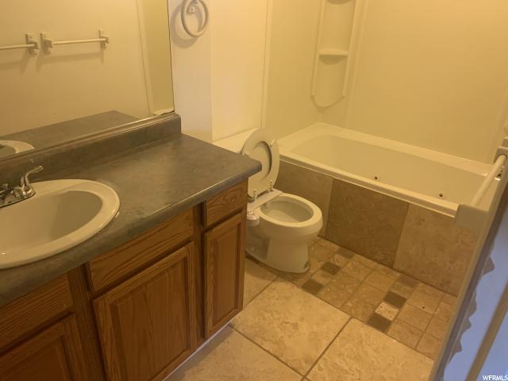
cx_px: 254
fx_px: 382
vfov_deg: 53.1
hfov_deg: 67.3
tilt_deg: -27.3
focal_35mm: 26
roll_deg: -2.1
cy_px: 190
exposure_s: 1/60
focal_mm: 4.25
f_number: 1.8
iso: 250
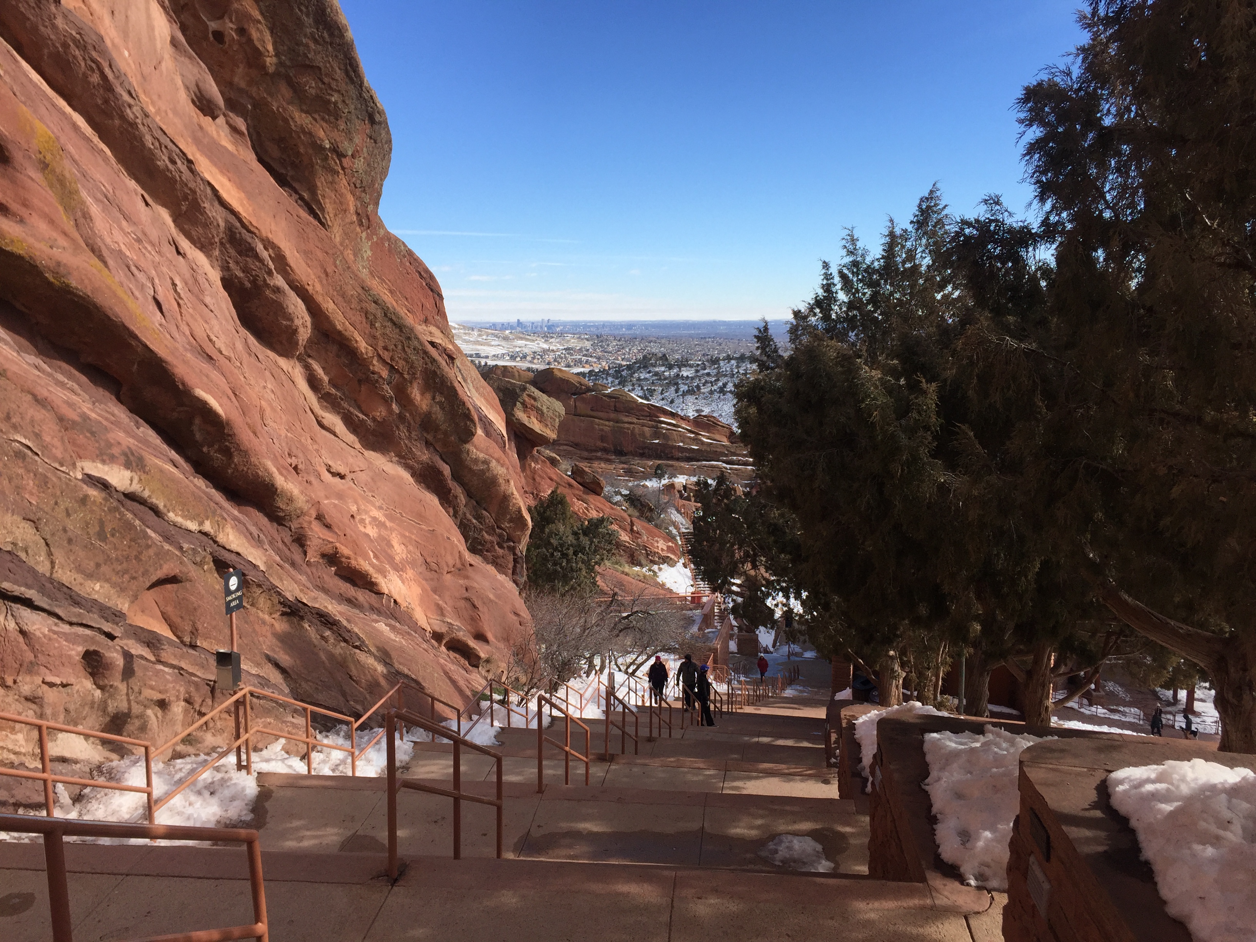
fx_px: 1052
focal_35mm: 29
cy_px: 471
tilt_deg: -9.6
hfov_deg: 61.7
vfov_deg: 48.2
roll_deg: +0.0
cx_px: 628
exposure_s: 1/2326
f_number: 2.2
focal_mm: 4.15
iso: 32
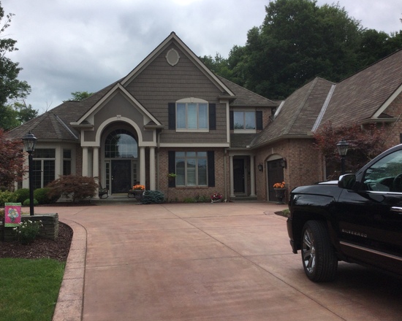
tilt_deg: +7.3
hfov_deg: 54.2
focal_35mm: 33
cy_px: 160
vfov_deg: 44.5
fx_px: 393
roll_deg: +0.7
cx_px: 184
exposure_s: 1/1045
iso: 25
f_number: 2.4
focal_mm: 3.3
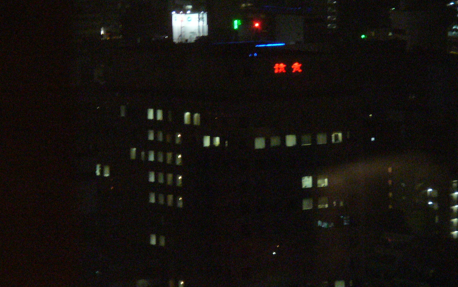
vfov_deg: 4.1
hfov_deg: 6.5
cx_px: 294
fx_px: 4020
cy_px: 69
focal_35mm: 322
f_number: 4.5
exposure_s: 1/8
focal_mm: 36.6
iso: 400
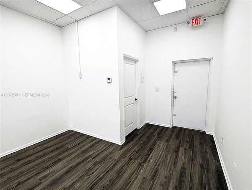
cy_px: 95
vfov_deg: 78.3
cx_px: 126
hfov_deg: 94.4
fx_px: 117
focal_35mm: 16
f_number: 2.2
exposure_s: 1/120
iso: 38
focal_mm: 2.35
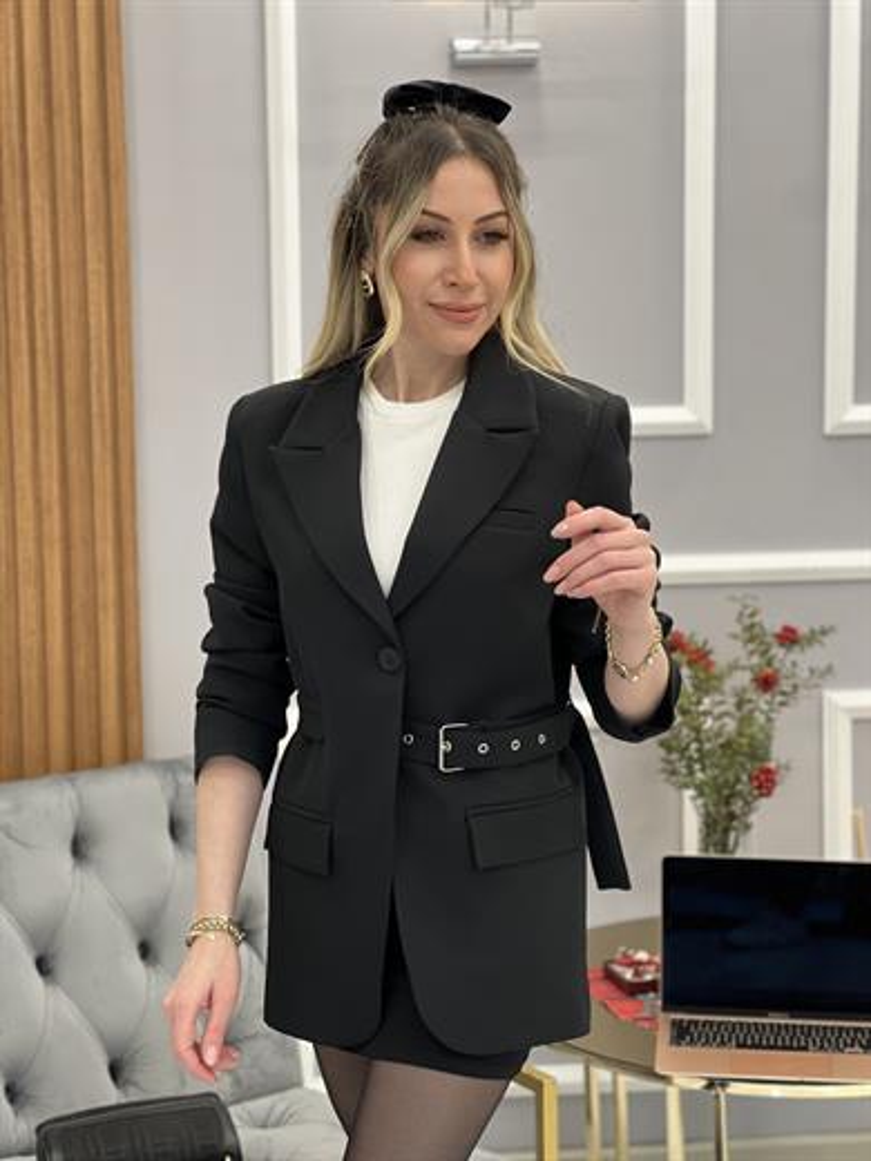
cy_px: 580
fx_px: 2583
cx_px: 436
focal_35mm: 77
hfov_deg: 19.1
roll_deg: +0.0
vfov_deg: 25.3
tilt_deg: -7.6
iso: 160
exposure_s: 1/50
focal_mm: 9
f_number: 2.8
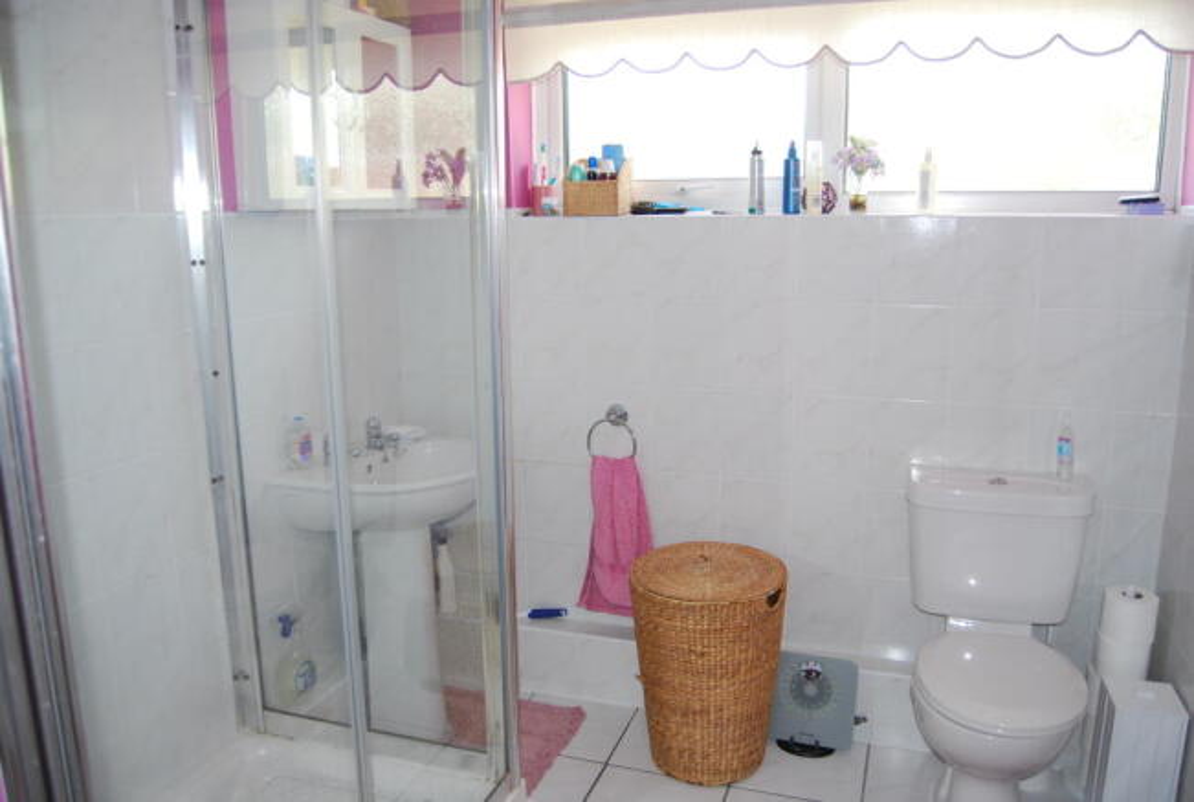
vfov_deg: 48.1
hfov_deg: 67.3
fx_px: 897
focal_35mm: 27
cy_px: 401
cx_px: 597
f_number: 3.5
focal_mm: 18
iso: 200
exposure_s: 1/60
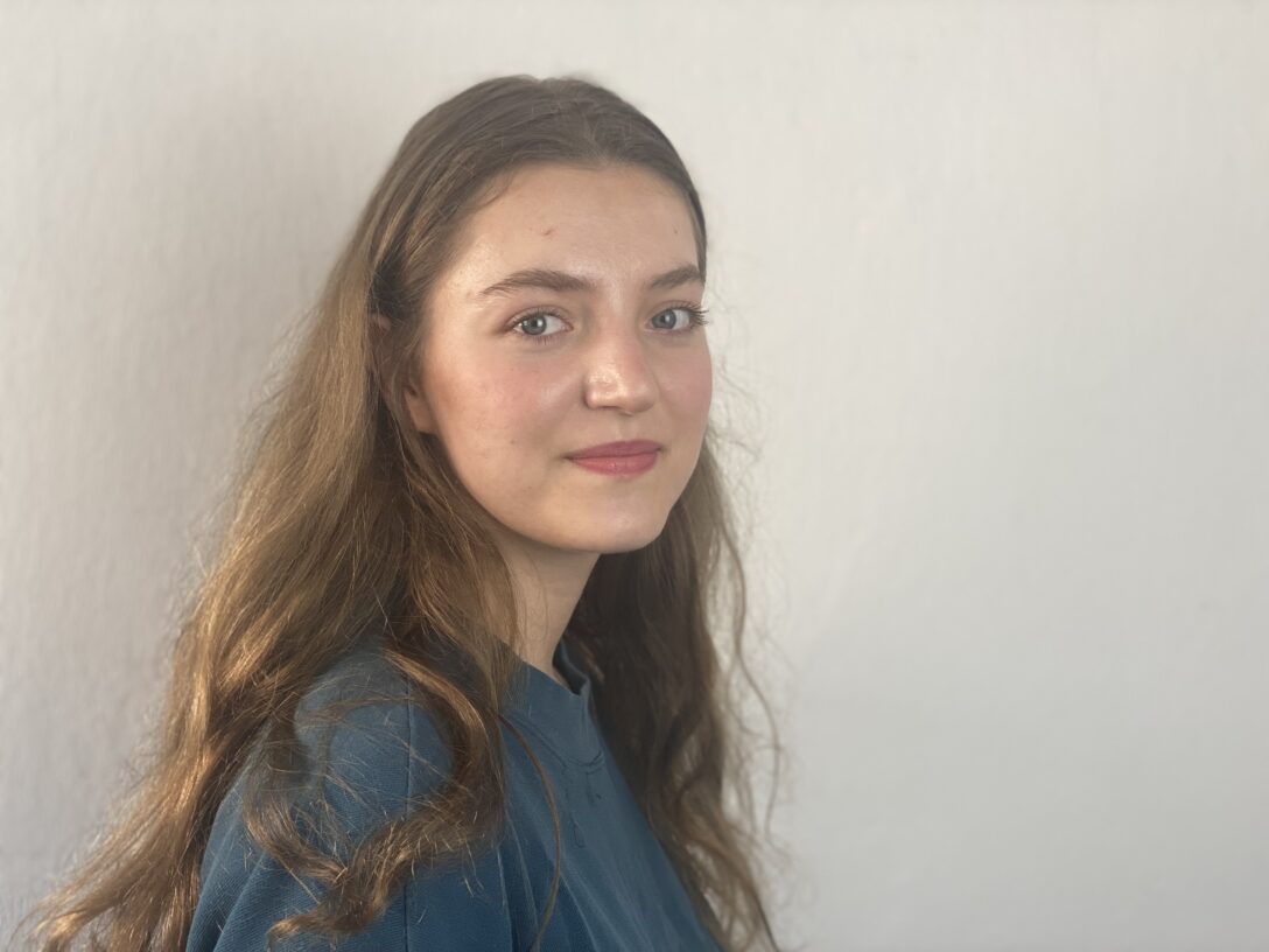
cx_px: 634
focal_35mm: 52
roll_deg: -1.2
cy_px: 476
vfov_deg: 28.0
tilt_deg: -2.9
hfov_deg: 36.8
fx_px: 1906
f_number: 2
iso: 50
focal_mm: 6
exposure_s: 1/100
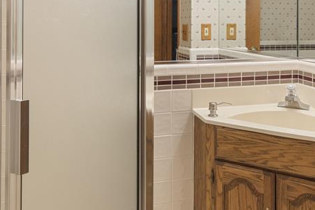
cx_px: 169
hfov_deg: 50.6
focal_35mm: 38
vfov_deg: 34.1
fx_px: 333
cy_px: 44
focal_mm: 17
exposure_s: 1/13
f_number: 9
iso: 320
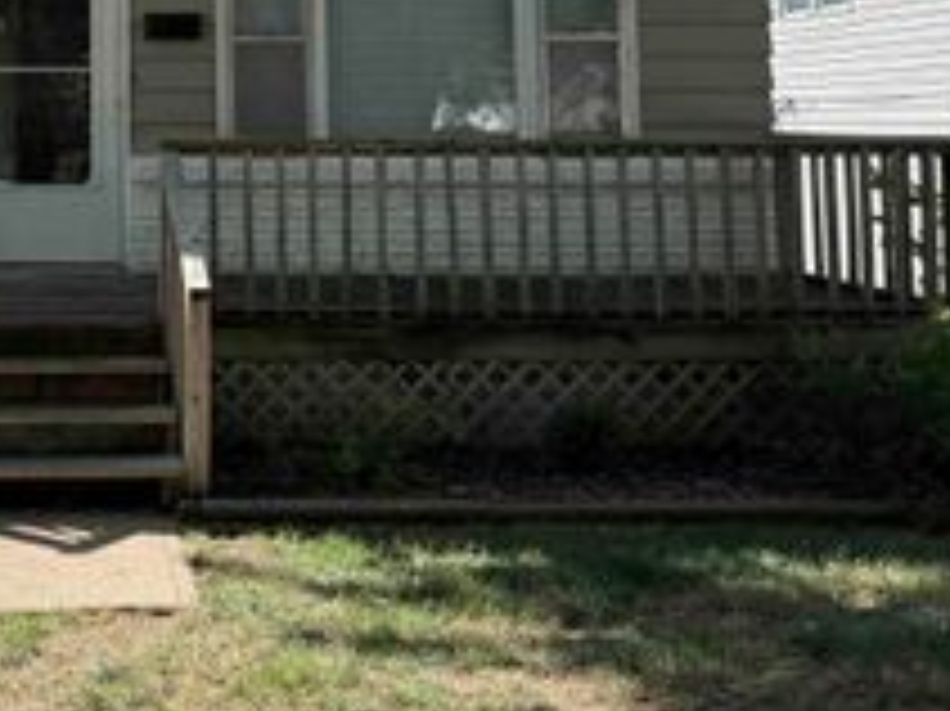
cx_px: 9
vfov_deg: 24.6
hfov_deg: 31.4
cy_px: 16
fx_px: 1563
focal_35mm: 57
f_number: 1.78
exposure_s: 1/1618
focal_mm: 6.76
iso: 100
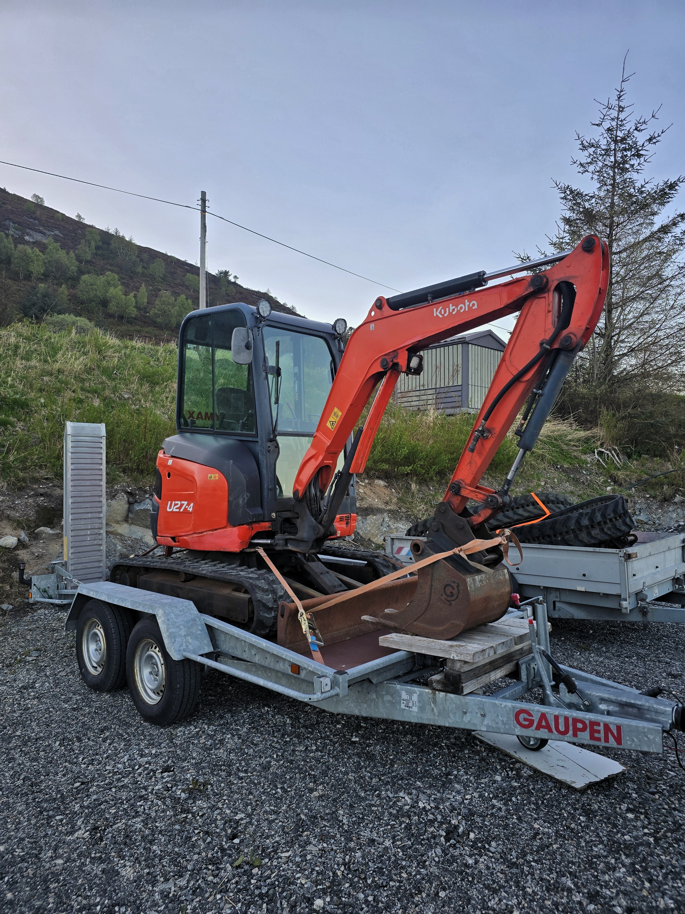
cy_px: 457
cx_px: 342
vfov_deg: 73.9
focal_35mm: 23
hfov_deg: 58.9
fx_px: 607
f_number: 1.7
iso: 25
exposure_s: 1/180
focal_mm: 6.3
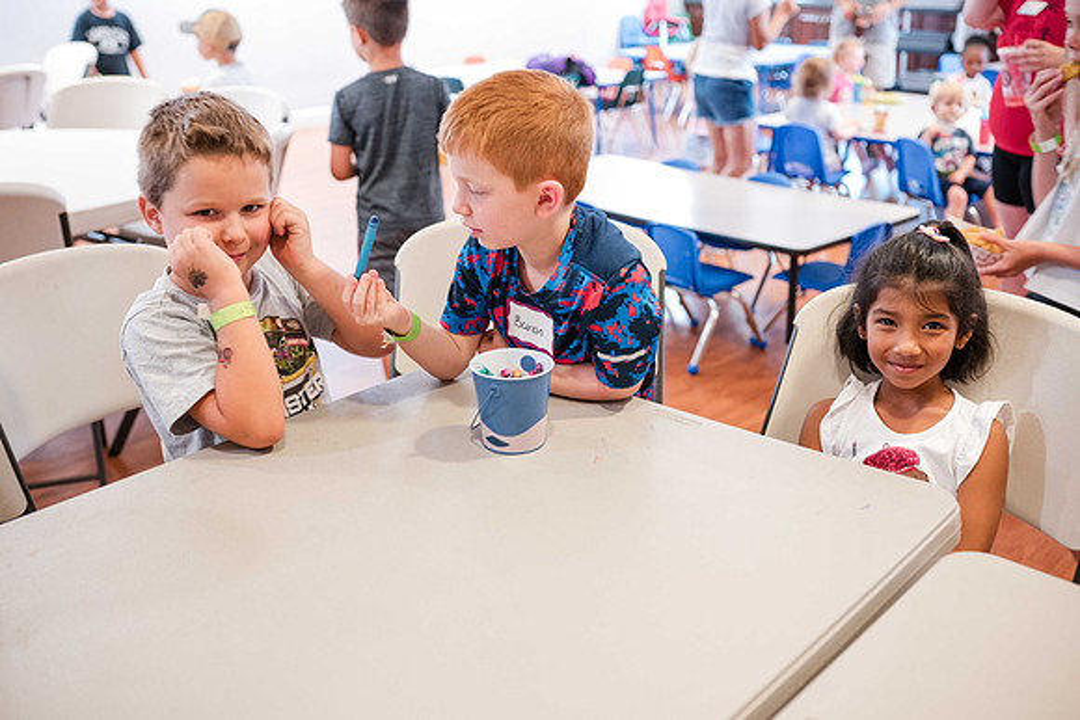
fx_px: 1118
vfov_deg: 35.7
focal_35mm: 37
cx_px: 533
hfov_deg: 51.5
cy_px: 363
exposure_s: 1/80
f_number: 2.8
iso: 3200
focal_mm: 35
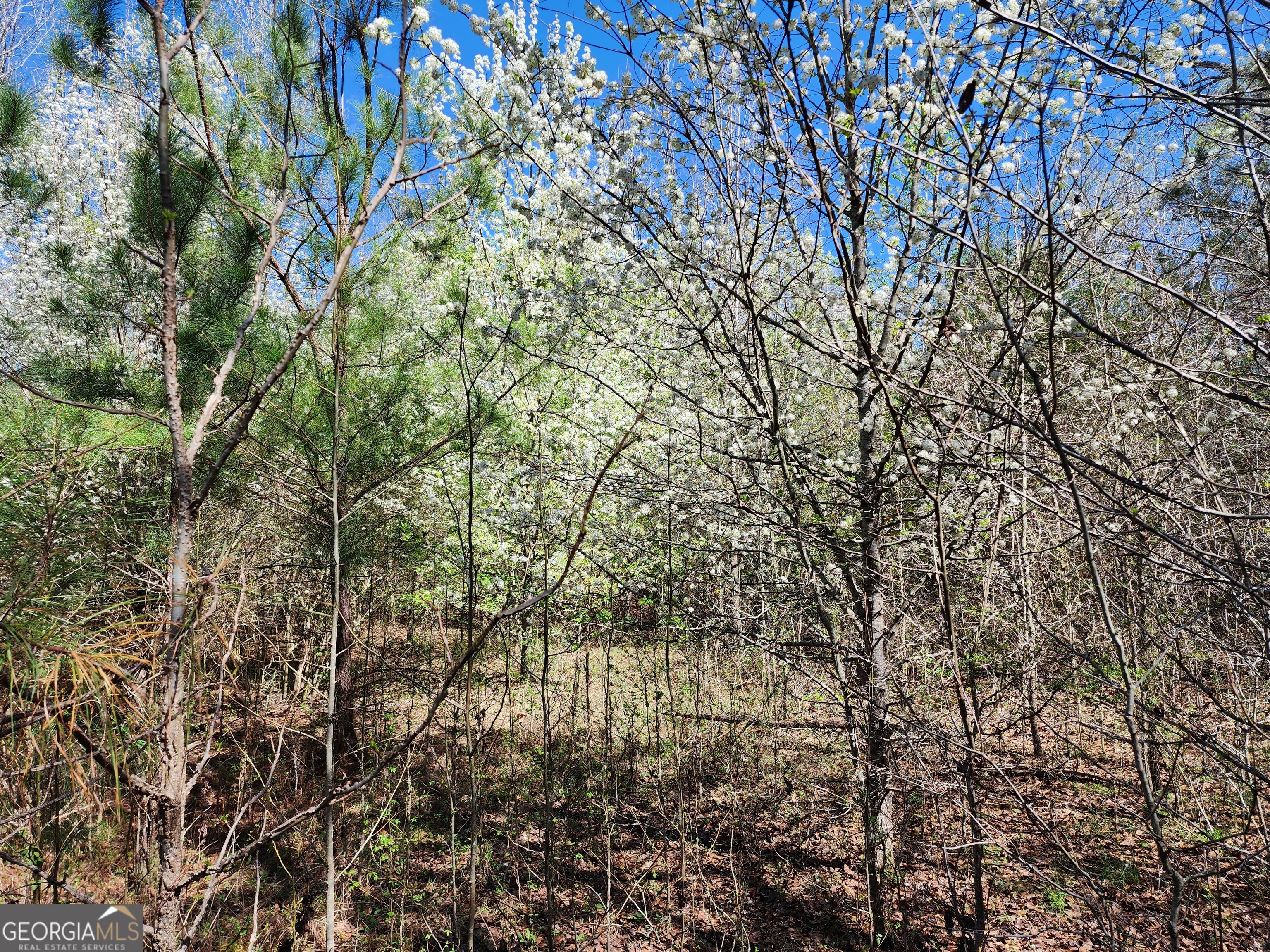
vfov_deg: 58.9
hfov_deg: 73.9
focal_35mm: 23
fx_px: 844
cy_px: 476
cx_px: 635
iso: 12
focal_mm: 6.4
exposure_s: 1/423
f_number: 1.8
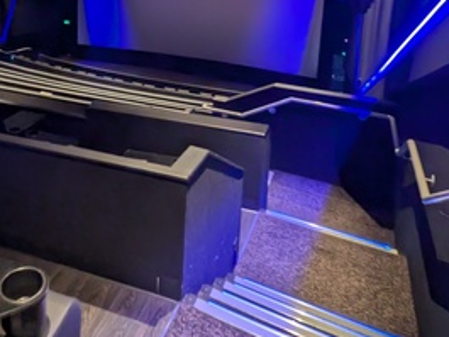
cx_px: 108
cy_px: 25
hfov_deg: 58.2
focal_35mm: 29
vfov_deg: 43.5
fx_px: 376
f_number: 1.95
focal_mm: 2.23
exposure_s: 1/2.6
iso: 421
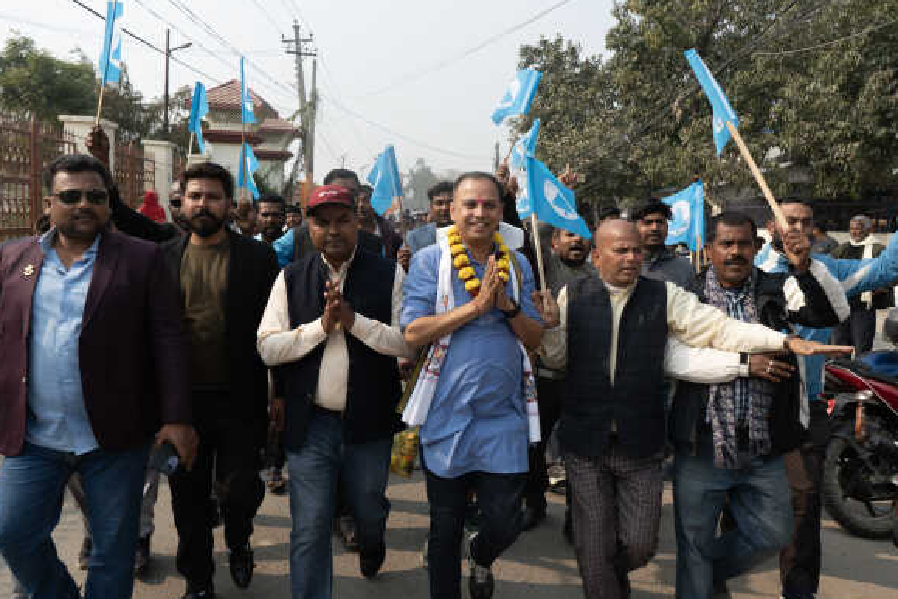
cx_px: 434
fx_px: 723
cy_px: 295
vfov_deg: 45.0
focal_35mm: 29
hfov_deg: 63.6
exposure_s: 1/250
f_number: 7.1
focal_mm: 28
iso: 100
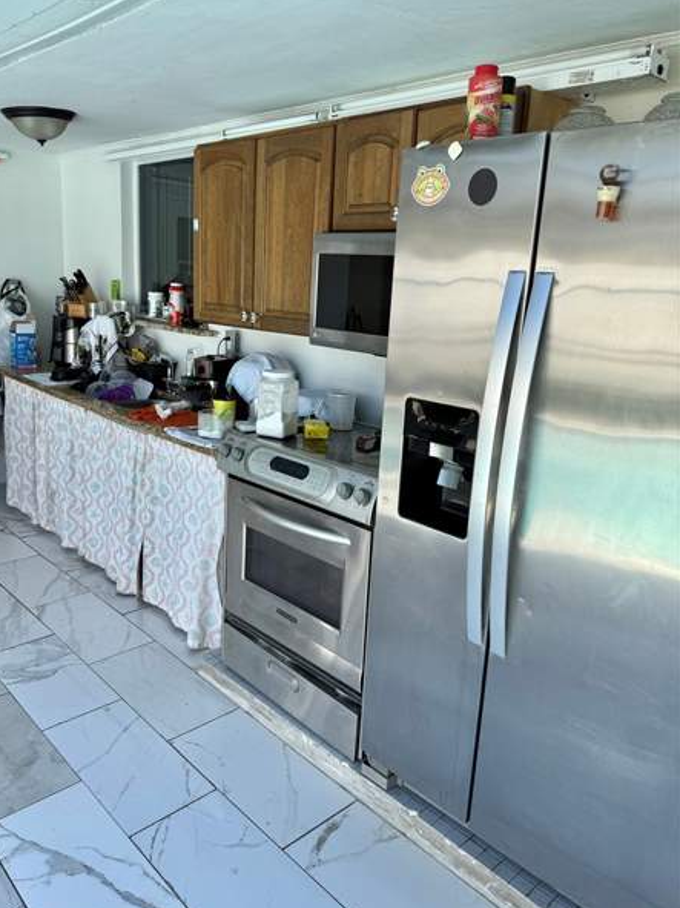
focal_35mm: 26
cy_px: 459
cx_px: 313
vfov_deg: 67.3
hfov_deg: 53.0
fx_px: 681
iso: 80
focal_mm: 6.76
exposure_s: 1/1091
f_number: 1.78
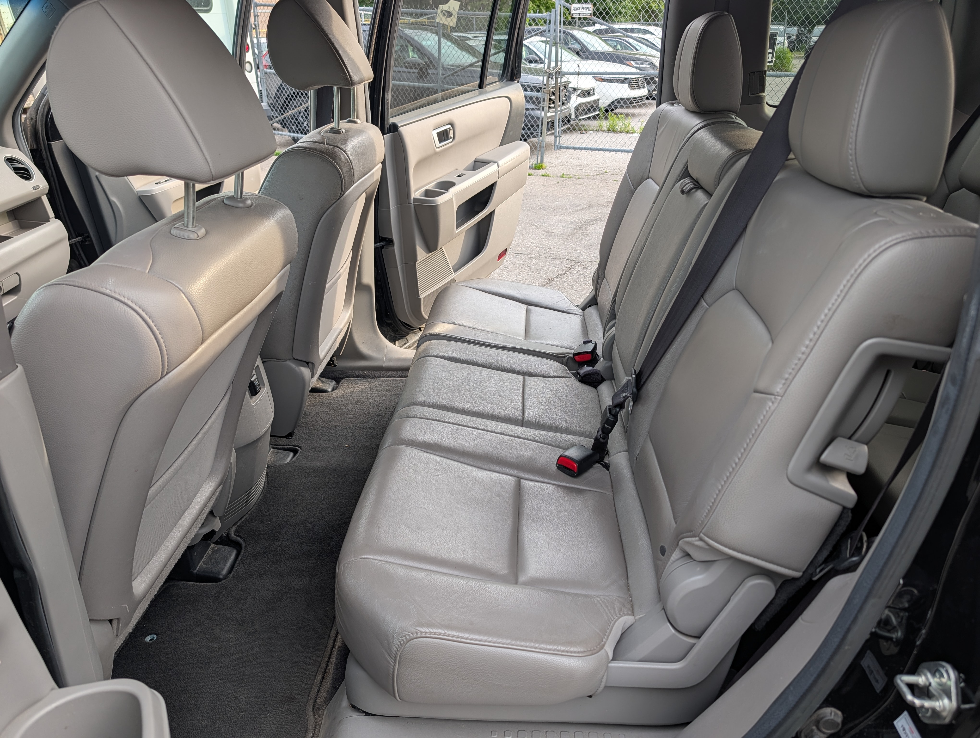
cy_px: 369
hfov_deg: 71.5
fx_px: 680
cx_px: 490
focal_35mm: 24
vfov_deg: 56.9
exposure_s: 1/60.5
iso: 21
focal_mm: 6.9
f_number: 1.68
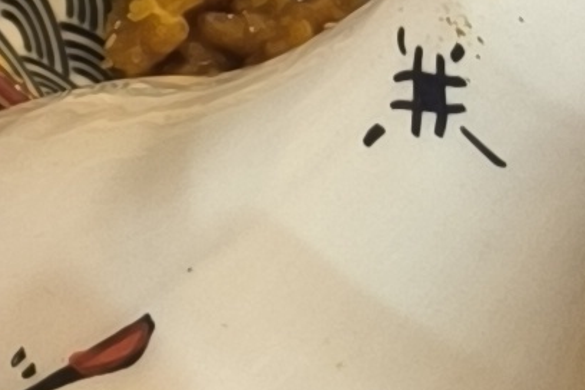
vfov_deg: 5.7
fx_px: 3883
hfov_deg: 7.2
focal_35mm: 239
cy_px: -139
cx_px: -1455
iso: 800
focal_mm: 6.14
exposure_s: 1/33.3
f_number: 1.65
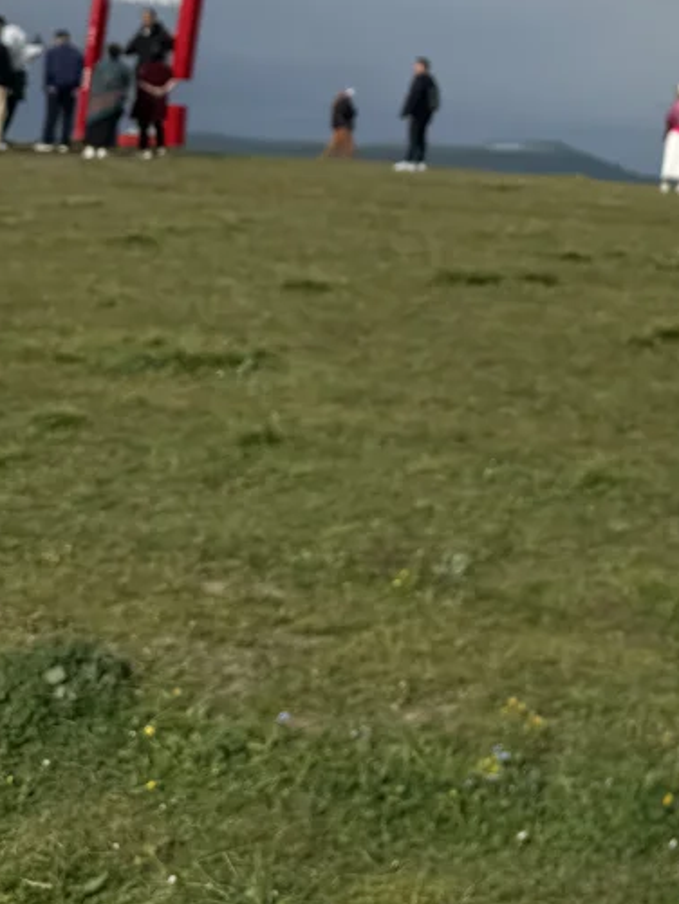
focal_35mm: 69
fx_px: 1804
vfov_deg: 26.4
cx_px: 908
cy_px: -38
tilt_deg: +10.0
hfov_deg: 19.5
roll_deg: -1.1
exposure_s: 1/7937
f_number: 1.78
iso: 80
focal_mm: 6.76
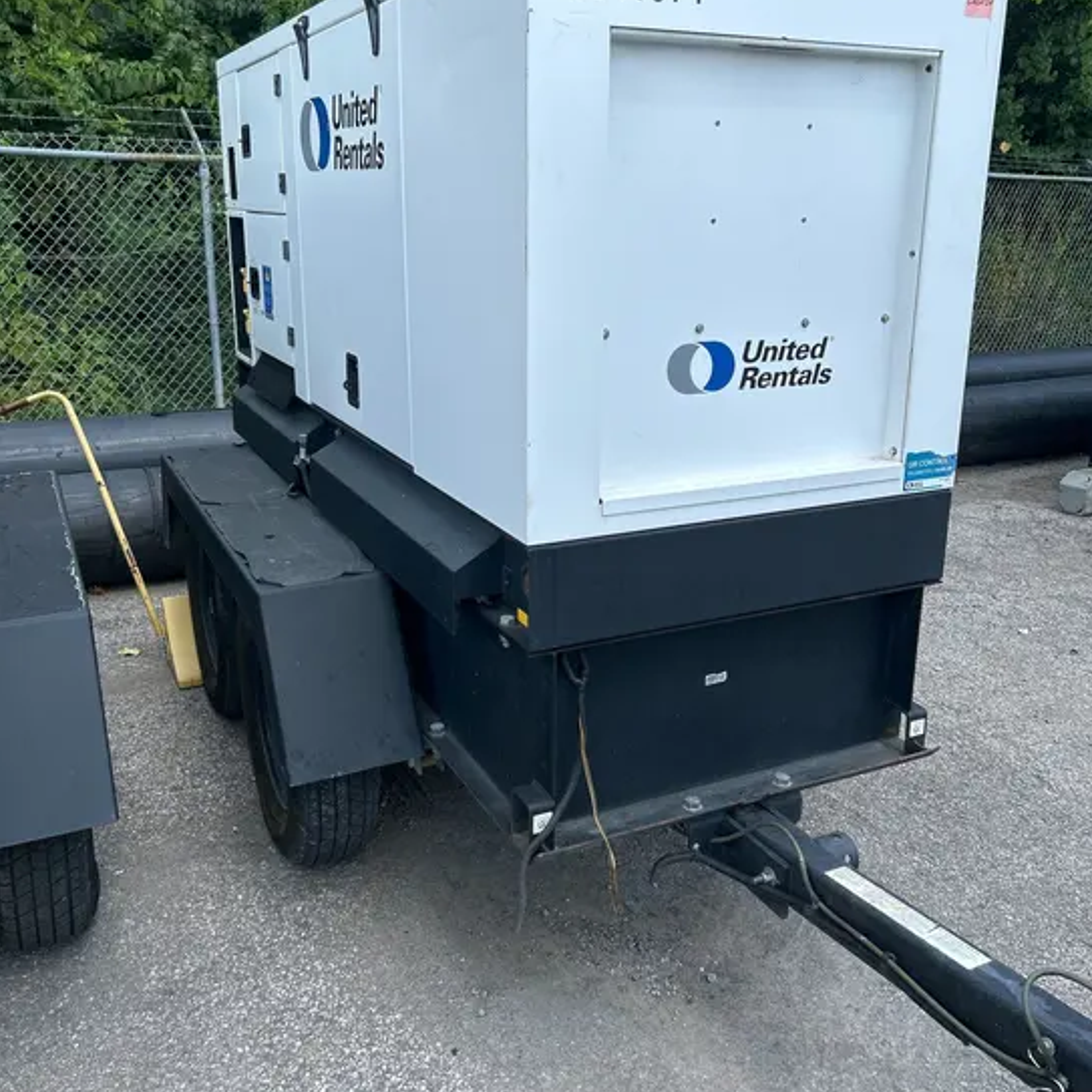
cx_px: 551
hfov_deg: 52.5
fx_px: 1106
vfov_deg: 52.5
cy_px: 506
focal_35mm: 31
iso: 50
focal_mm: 5.7
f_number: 1.5
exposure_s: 1/2457
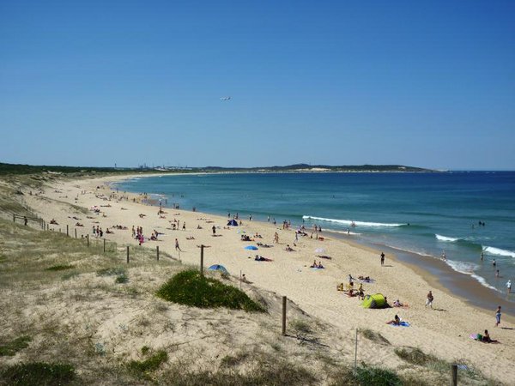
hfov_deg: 42.9
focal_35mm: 44
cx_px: 258
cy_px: 193
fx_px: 655
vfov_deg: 32.9
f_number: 5.6
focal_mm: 7.8
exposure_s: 1/800
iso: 80
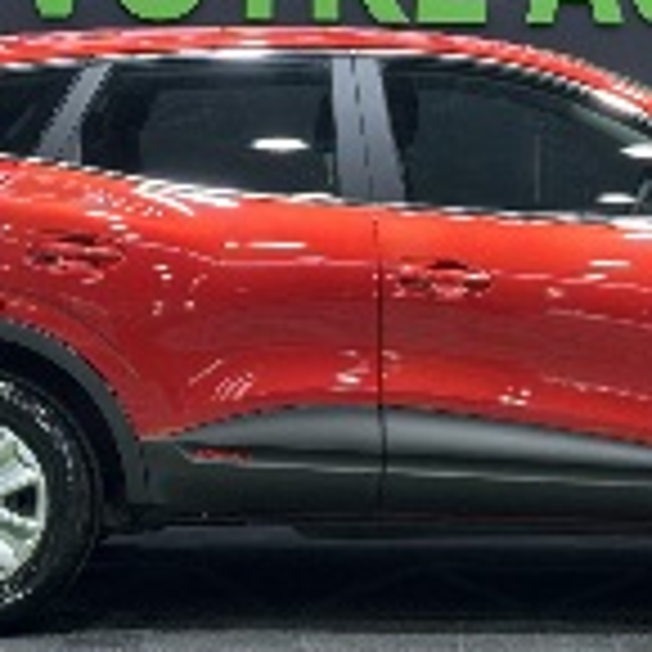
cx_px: 468
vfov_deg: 13.1
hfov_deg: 13.2
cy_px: 45
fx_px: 2813
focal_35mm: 132
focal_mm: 5.96
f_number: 1.6
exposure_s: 1/50
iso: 40
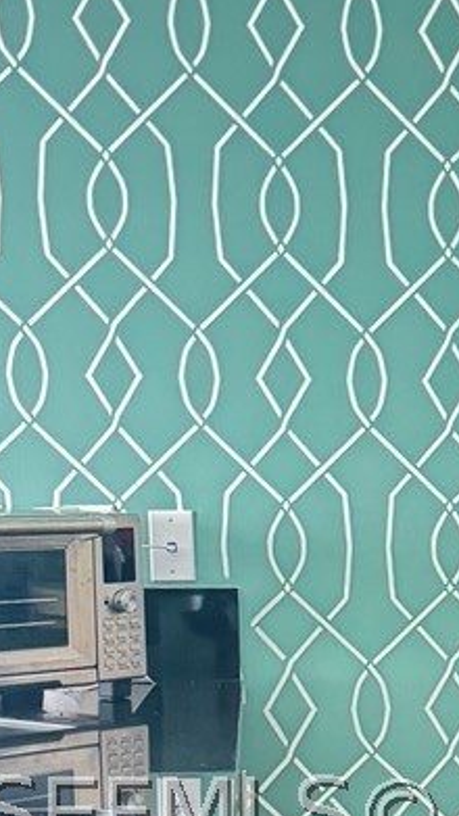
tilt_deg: -8.7
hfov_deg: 11.1
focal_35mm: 107
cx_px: 597
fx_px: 2315
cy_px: 814
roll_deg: +0.3
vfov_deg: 19.4
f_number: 1.78
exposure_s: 1/46
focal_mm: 6.76
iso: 800
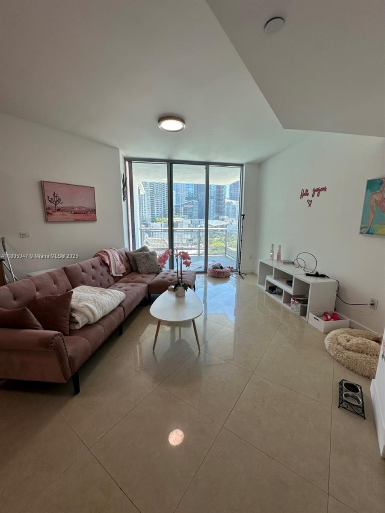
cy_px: 256
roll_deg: -0.5
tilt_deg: -9.6
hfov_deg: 85.7
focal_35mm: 14
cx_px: 192
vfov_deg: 102.1
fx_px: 208
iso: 40
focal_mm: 2.22
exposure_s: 1/190
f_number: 2.2
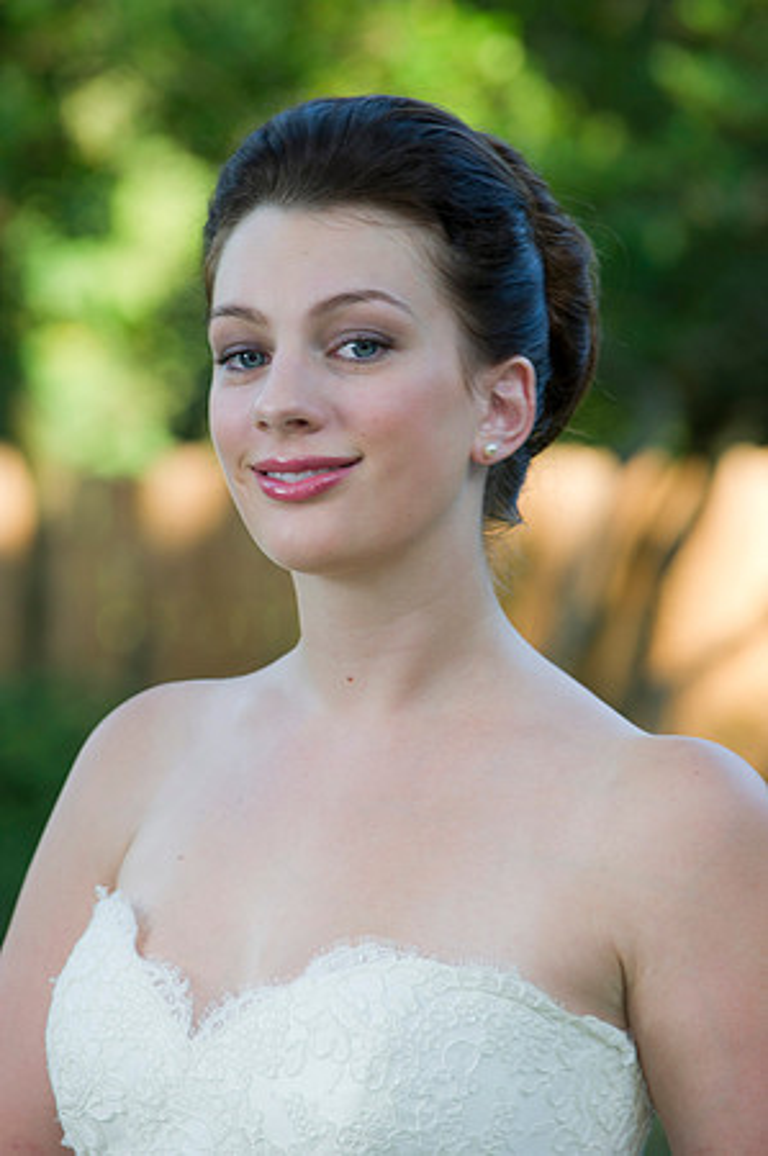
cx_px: 384
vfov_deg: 10.3
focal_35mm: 200
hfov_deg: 6.9
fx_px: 6414
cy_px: 578
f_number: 5.6
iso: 400
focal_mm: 200
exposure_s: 1/80
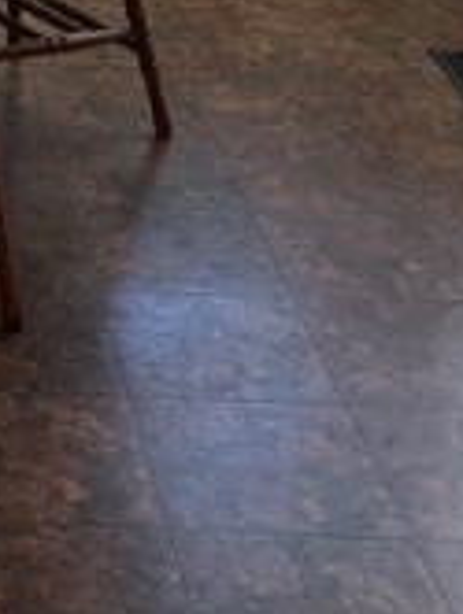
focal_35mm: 111
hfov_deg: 12.6
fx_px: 1974
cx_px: -259
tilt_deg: -1.8
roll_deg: -1.2
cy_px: -584
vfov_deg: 14.8
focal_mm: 6.76
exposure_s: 1/120
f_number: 1.78
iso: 160
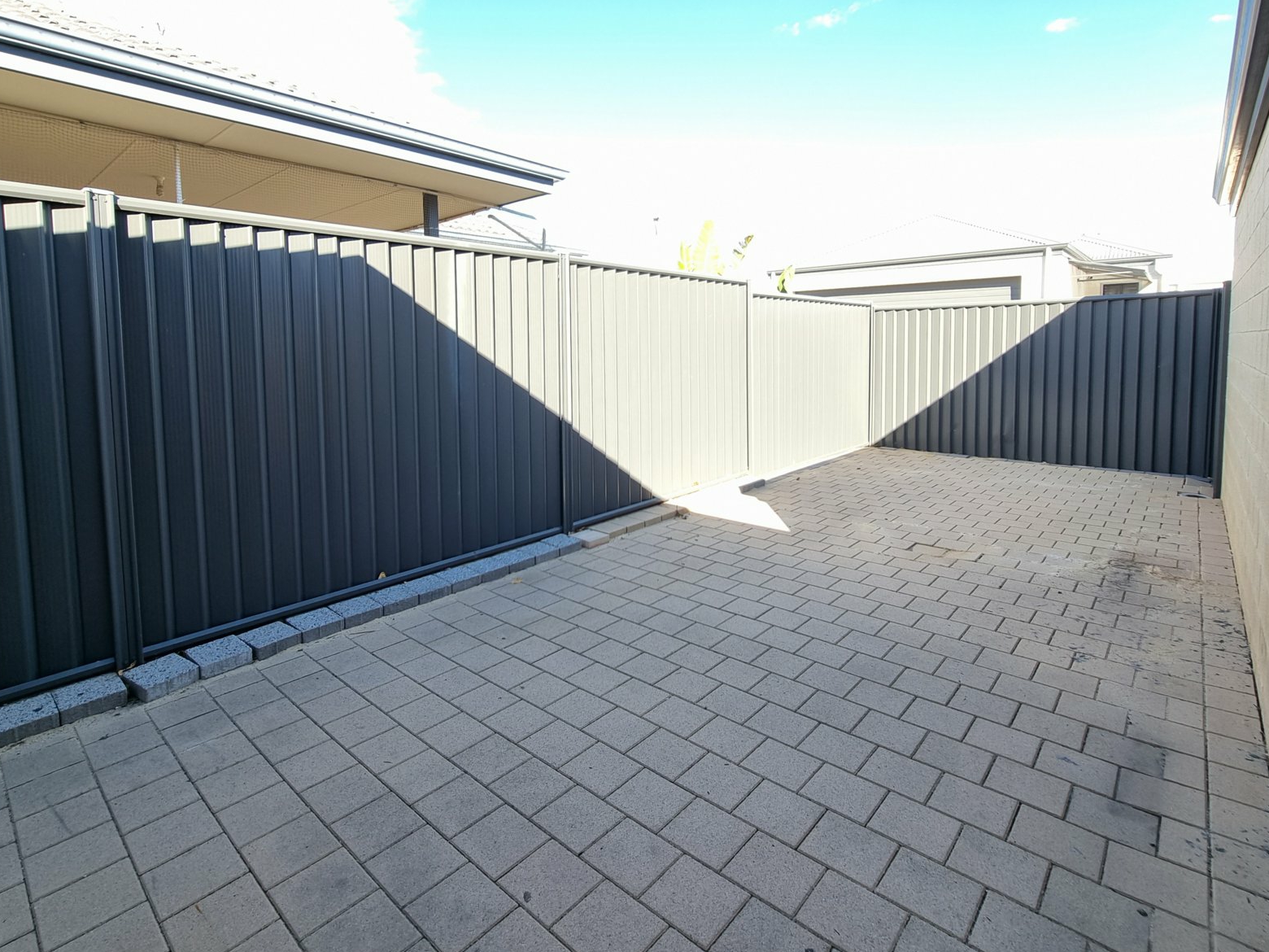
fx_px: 587
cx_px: 600
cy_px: 376
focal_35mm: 16
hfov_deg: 94.4
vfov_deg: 77.1
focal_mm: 2.2
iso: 50
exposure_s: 1/259
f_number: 2.2
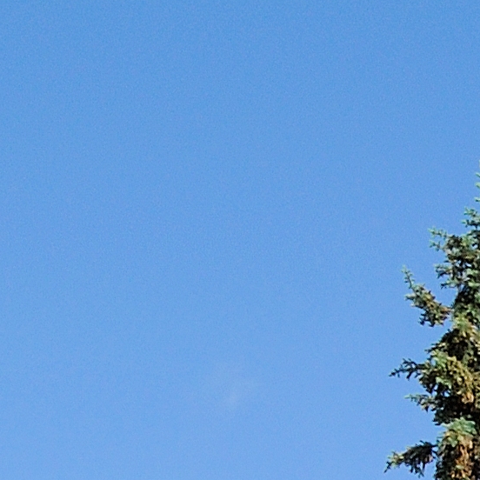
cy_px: 752
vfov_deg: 10.7
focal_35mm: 156
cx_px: 1432
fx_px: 2447
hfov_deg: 9.1
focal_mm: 20
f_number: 16
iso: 200
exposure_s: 1/160
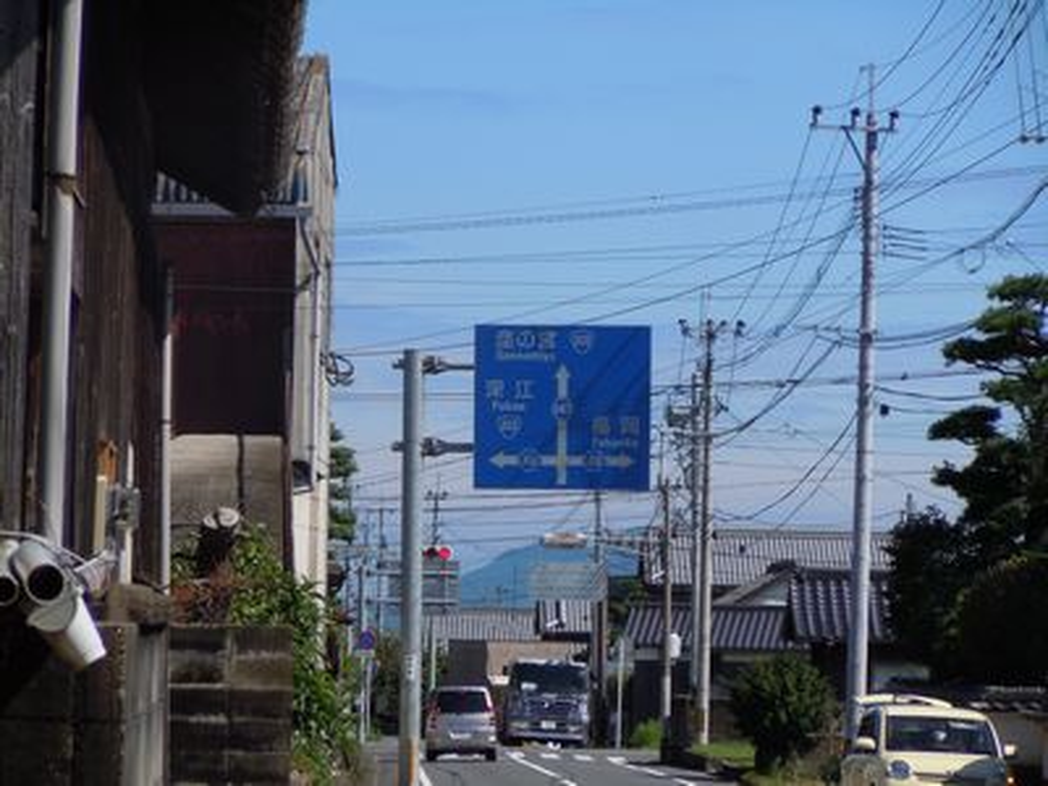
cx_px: 524
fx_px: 5934
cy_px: 393
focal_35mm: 196
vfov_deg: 7.6
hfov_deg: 10.1
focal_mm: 35
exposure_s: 1/640
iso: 100
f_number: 5.6
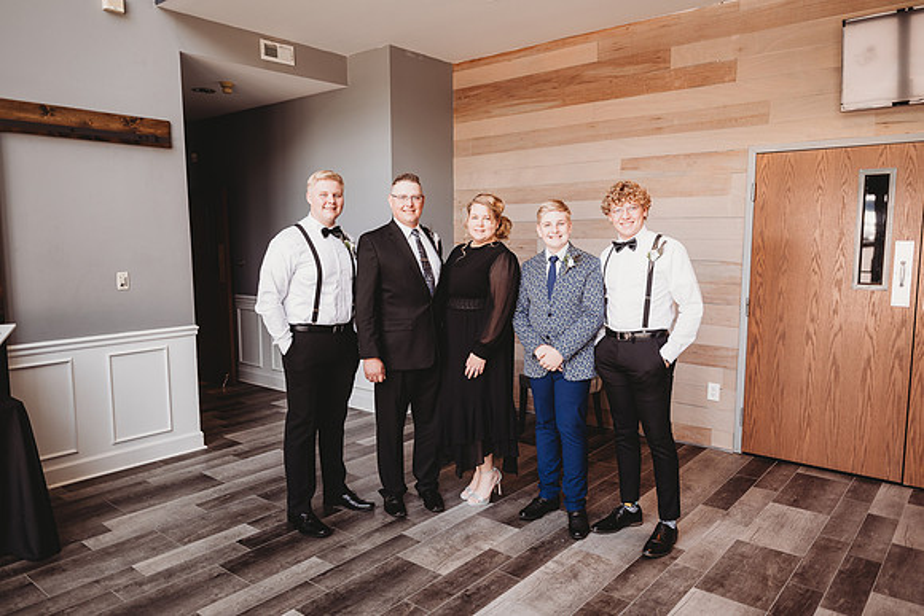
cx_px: 450
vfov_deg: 51.0
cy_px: 308
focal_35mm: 25
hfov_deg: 71.2
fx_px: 646
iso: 200
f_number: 2.2
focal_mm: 24
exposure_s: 1/125
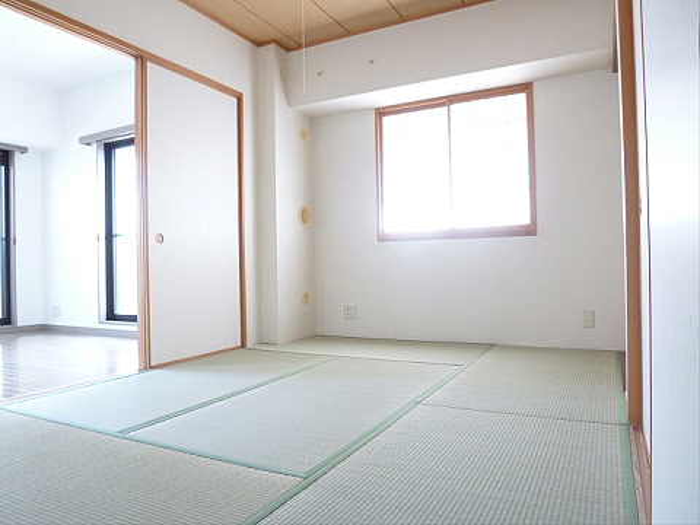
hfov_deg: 71.6
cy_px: 262
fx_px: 485
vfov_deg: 56.8
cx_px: 350
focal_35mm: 24
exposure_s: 1/50
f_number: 2.5
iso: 400
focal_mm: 4.3
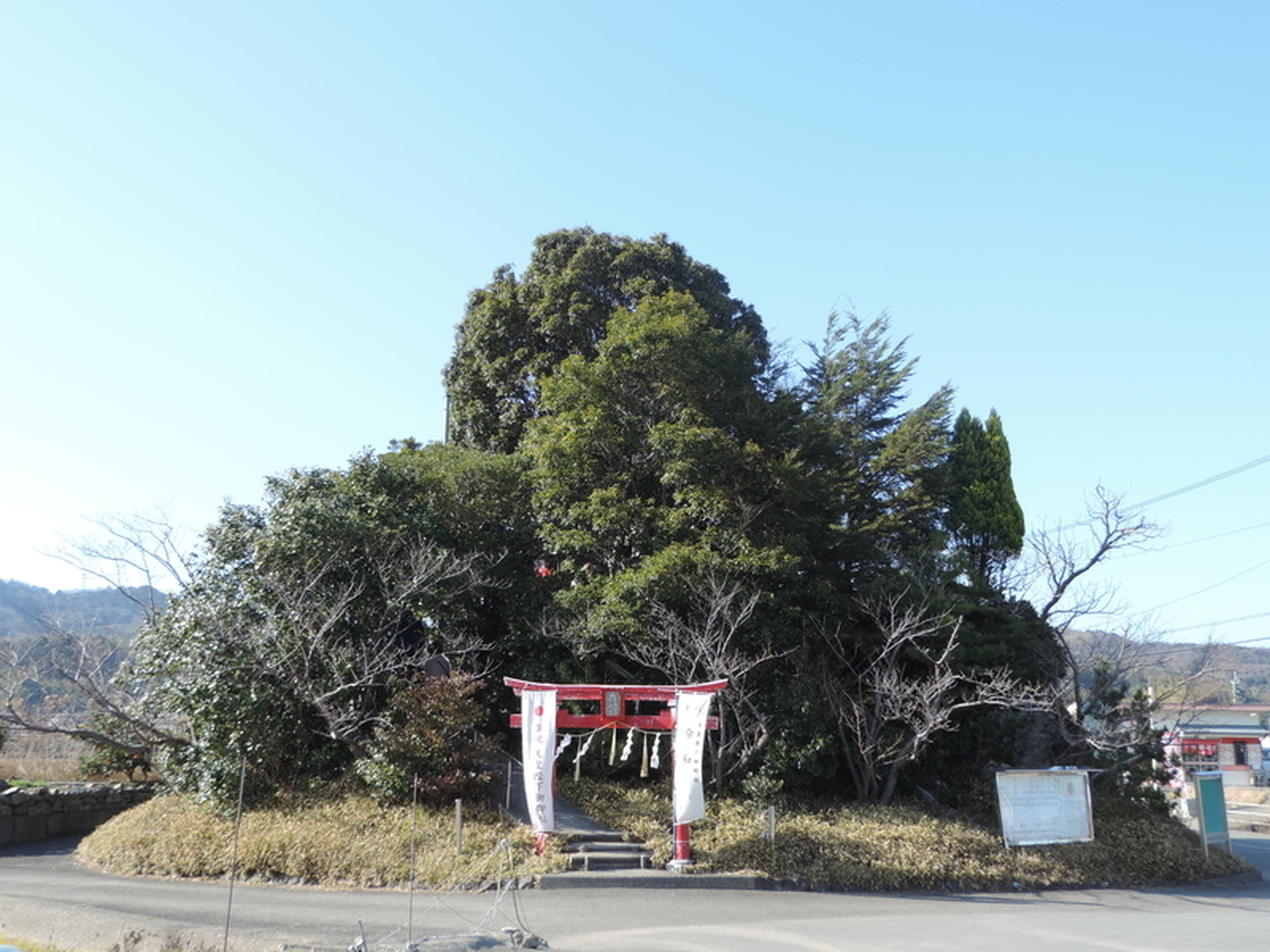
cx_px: 635
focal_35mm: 35
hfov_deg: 52.6
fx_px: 1284
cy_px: 476
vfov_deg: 40.7
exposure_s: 1/320
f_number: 3.3
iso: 80
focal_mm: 6.2
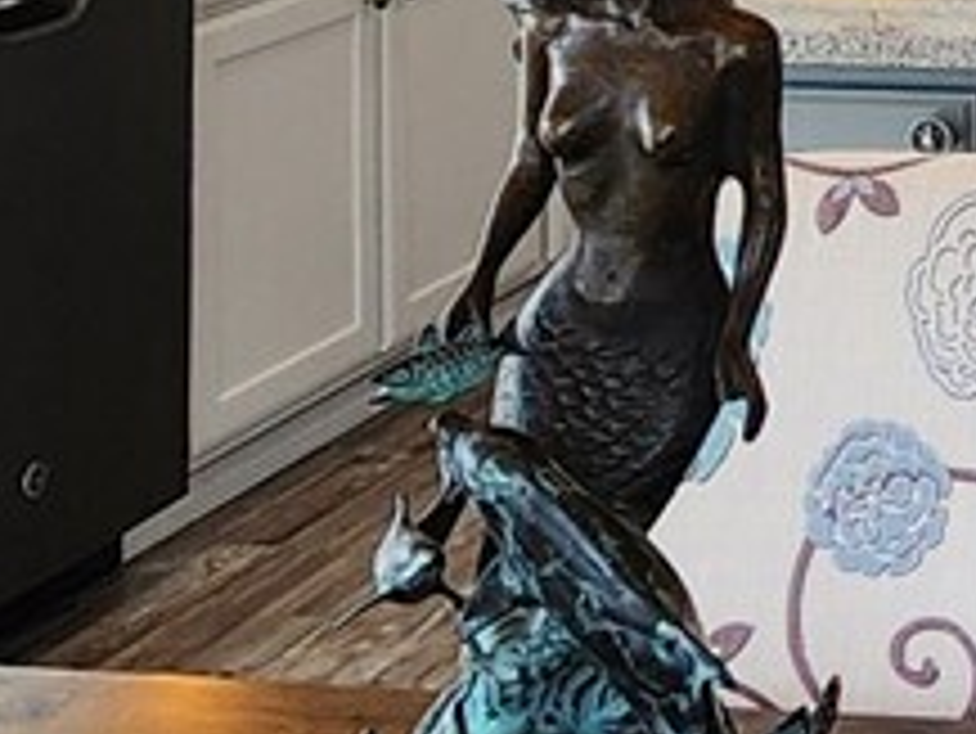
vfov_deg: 14.5
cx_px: 1574
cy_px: -342
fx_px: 2708
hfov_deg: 17.7
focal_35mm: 96
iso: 80
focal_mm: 2.2
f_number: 2.2
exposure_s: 1/120
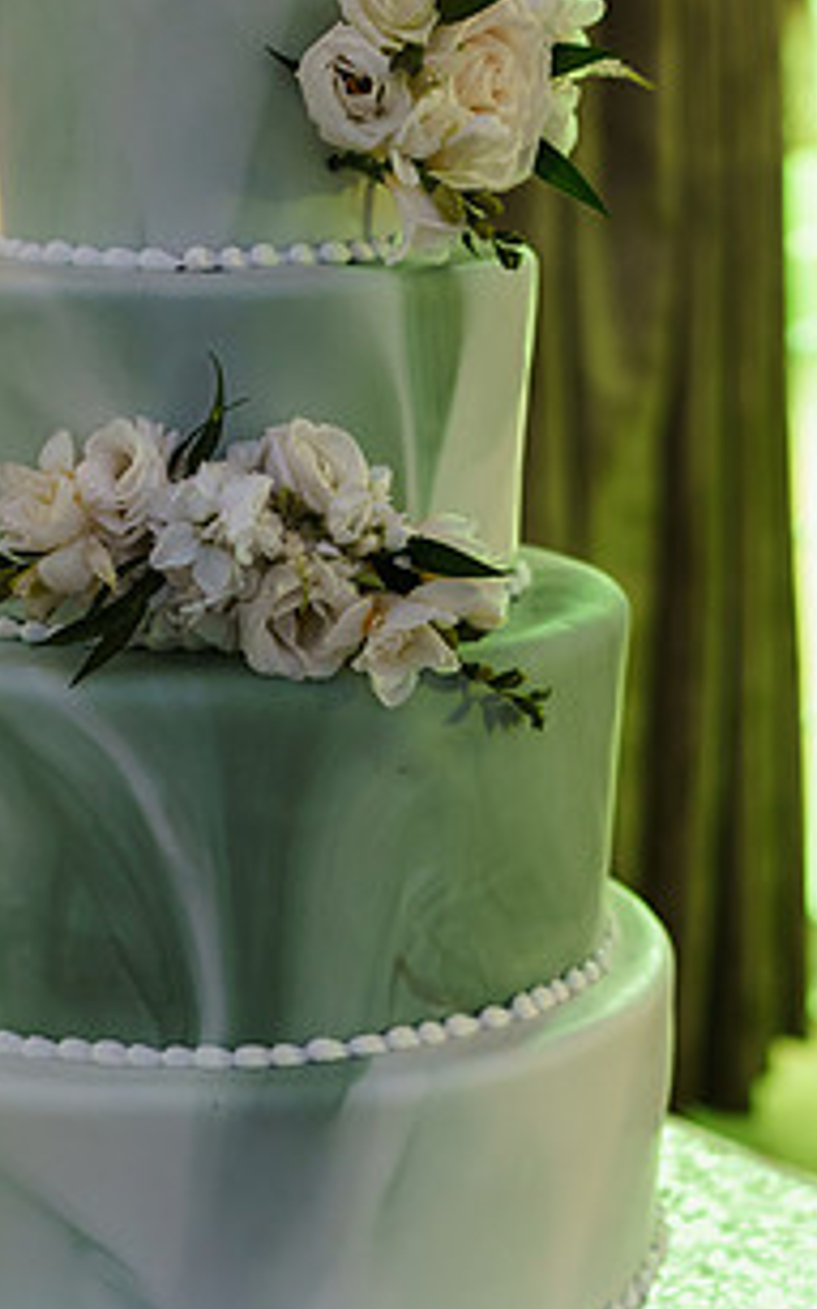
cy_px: 714
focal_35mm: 78
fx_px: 2781
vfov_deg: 26.5
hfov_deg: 16.6
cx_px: 192
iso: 640
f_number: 2
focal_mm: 35
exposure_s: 1/80
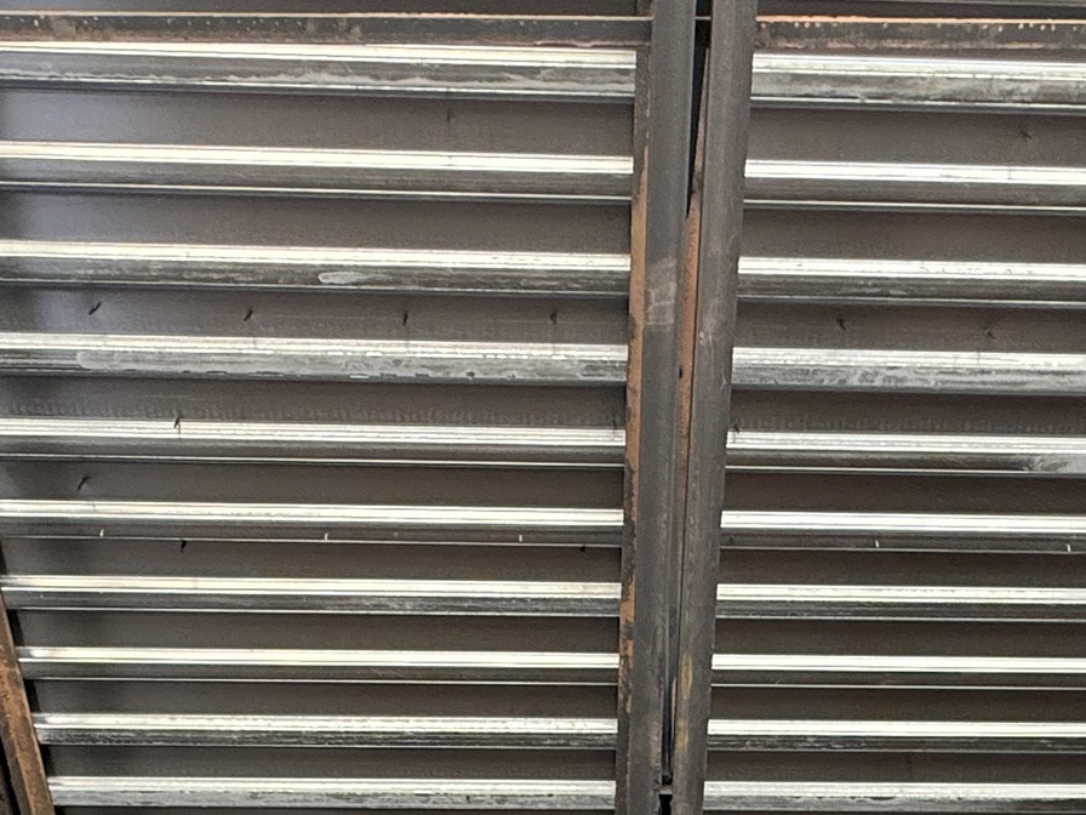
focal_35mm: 48
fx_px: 1506
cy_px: 1304
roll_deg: +3.2
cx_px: 601
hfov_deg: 39.6
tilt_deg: +44.0
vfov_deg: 22.9
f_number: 2.2
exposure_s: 1/99
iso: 160
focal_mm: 2.22
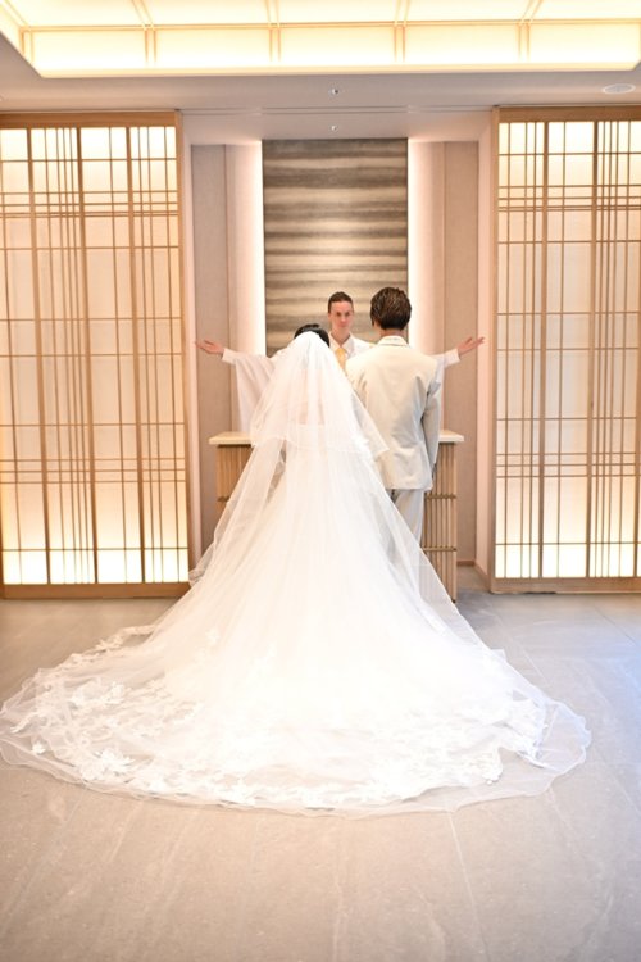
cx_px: 320
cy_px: 481
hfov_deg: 37.9
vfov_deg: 54.4
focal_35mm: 35
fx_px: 935
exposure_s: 1/400
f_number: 1.6
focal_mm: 35
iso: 800
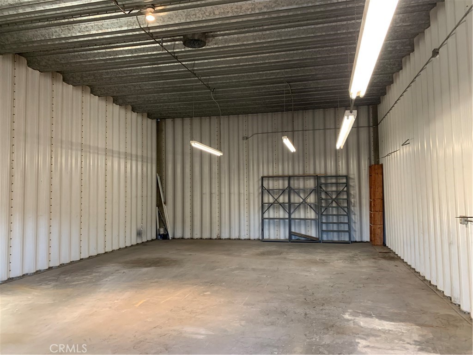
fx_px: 355
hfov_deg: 67.3
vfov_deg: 53.1
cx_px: 236
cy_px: 178
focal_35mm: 26
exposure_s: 1/60
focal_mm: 4.25
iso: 250
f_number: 1.8
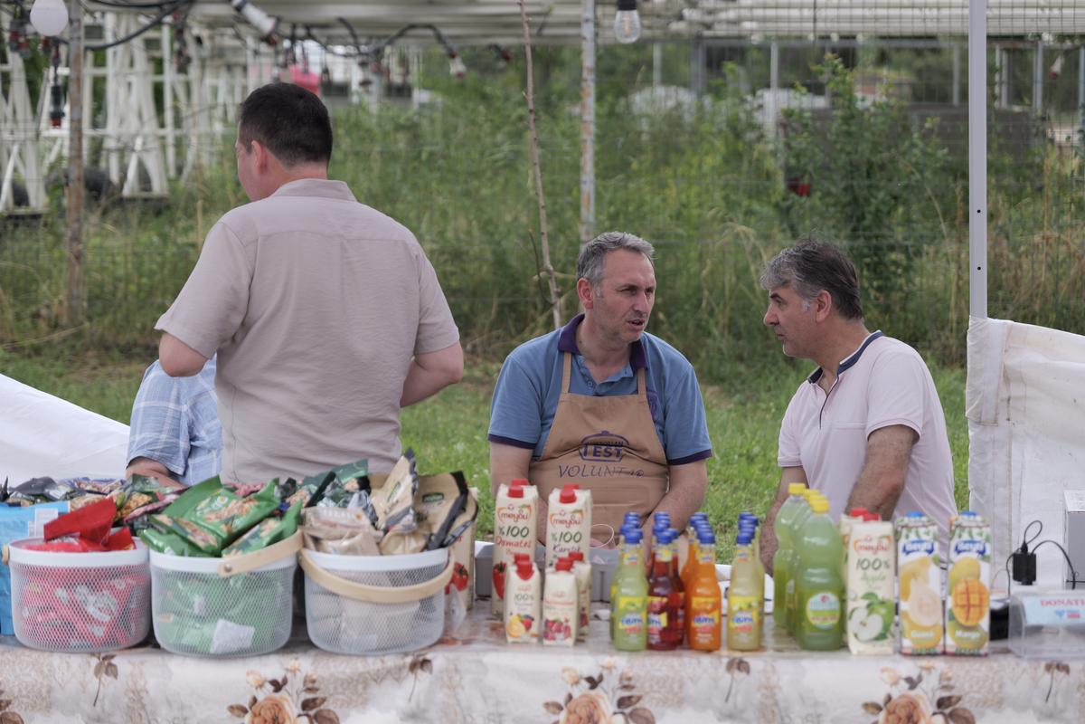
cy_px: 362
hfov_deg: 19.5
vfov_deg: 13.0
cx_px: 542
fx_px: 3164
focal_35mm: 105
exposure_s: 1/1000
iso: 320
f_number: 4
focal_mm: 105
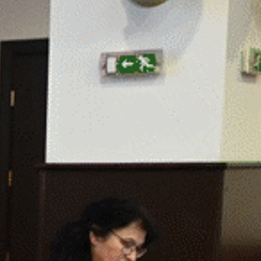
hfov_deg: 9.8
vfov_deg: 10.5
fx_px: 1373
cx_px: -335
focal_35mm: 161
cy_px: 396
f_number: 4
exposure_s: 1/125
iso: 3200
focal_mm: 38
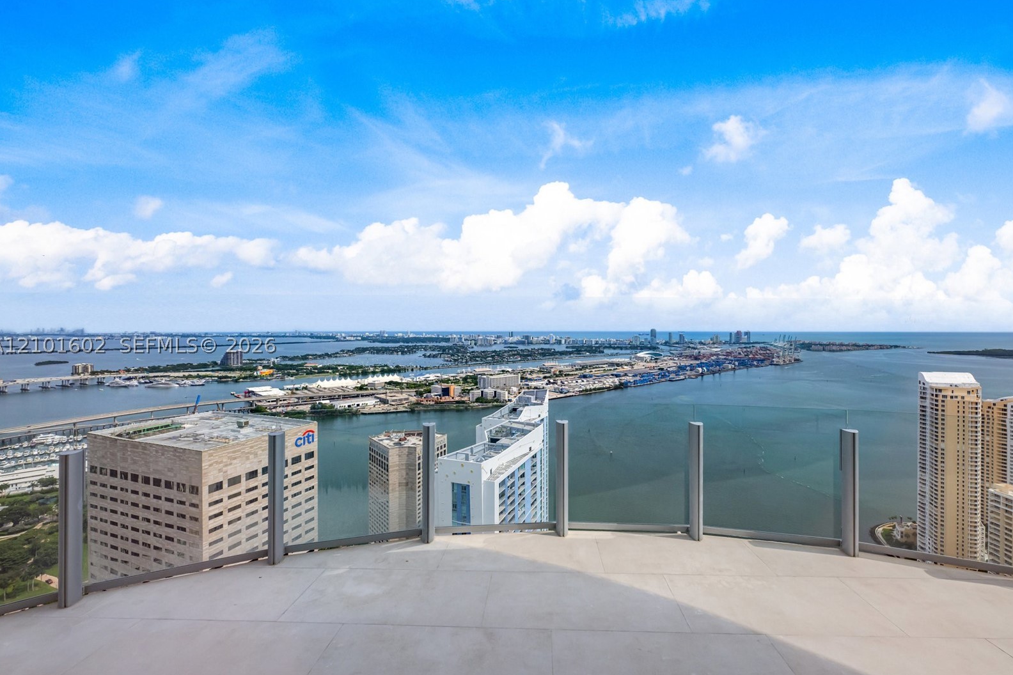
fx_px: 422
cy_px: 344
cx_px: 527
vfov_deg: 77.3
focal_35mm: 15
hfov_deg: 100.3
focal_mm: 14
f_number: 8
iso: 1000
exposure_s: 1/2500
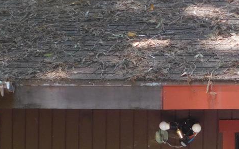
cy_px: 263
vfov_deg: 7.5
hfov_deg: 11.8
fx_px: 1114
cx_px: 340
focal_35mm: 171
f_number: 3.8
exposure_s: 1/30
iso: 200
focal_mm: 9
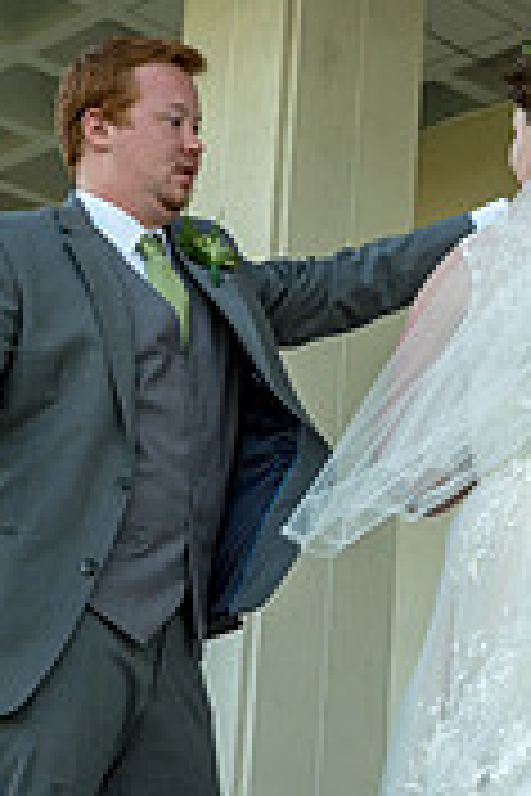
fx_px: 1969
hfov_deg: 15.3
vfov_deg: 22.5
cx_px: 428
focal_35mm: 89
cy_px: 670
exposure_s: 1/160
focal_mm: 35
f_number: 5.6
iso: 320
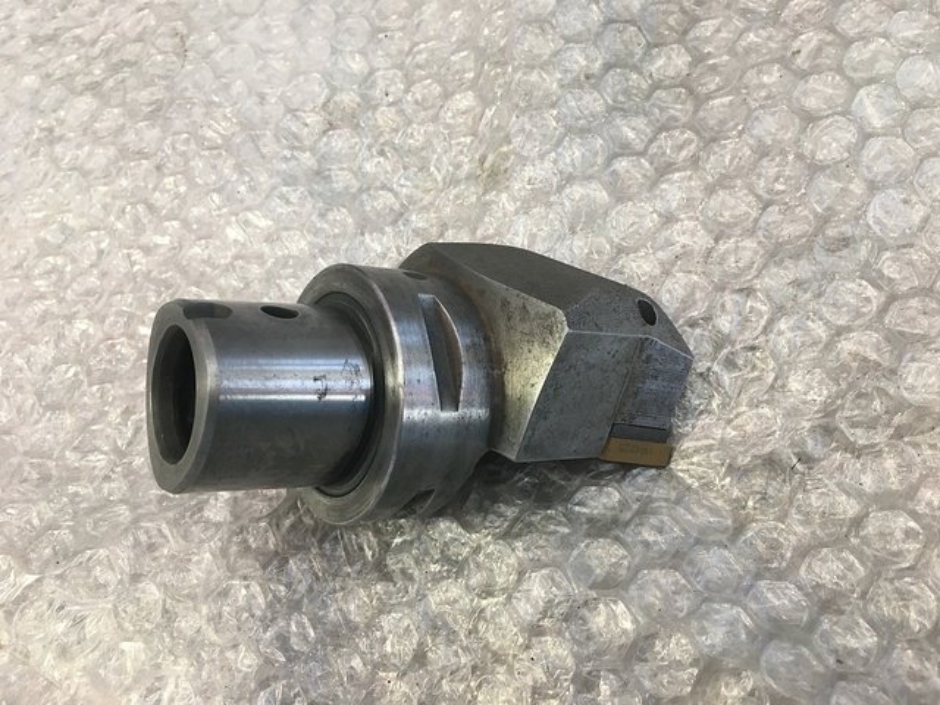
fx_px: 787
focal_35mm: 29
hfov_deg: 61.7
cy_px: 352
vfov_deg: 48.2
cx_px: 470
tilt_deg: -63.3
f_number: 2.2
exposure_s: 1/30
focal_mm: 4.15
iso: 32
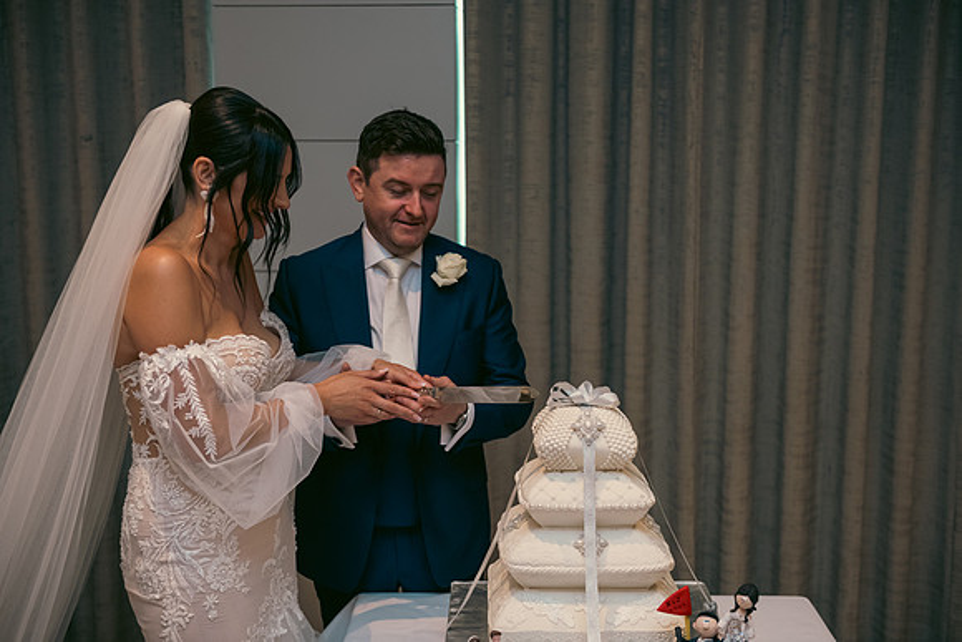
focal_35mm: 48
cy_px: 321
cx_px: 481
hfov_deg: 41.1
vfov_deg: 28.1
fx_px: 1283
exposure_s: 1/160
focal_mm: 48
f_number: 3.5
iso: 800
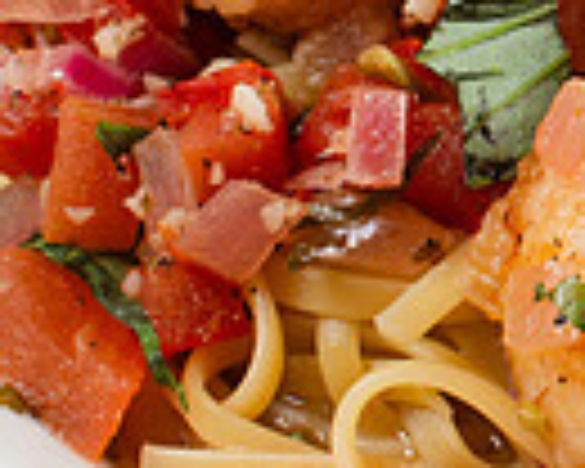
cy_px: -47
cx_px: 876
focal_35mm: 251
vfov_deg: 6.1
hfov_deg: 7.6
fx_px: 4346
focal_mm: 50
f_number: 10
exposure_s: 1/200
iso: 200
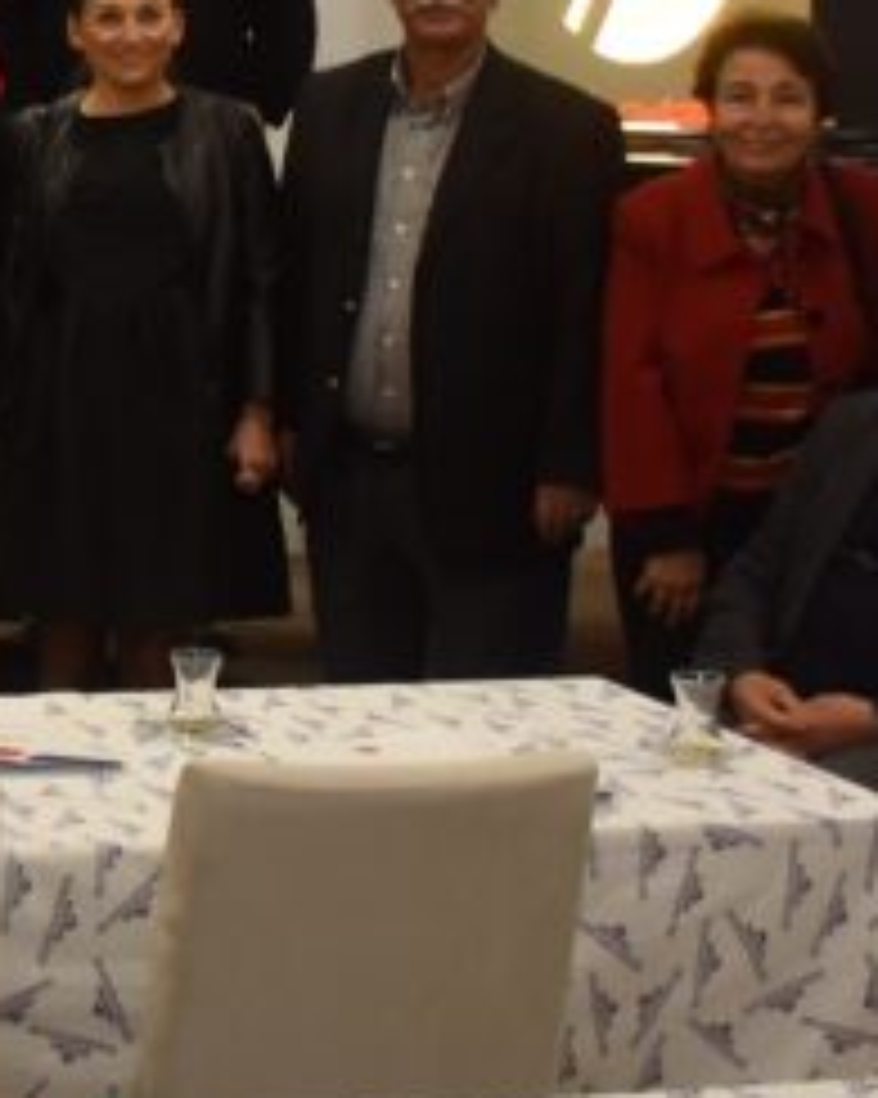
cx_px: -815
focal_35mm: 118
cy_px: 22
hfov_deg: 11.8
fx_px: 3835
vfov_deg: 16.0
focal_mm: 20
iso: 640
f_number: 4
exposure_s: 1/60
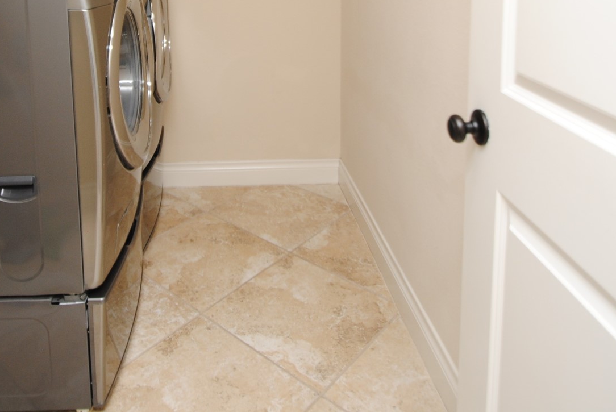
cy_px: 6
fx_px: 514
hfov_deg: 61.0
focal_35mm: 30
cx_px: 228
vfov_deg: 39.0
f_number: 4
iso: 200
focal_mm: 10
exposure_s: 1/60
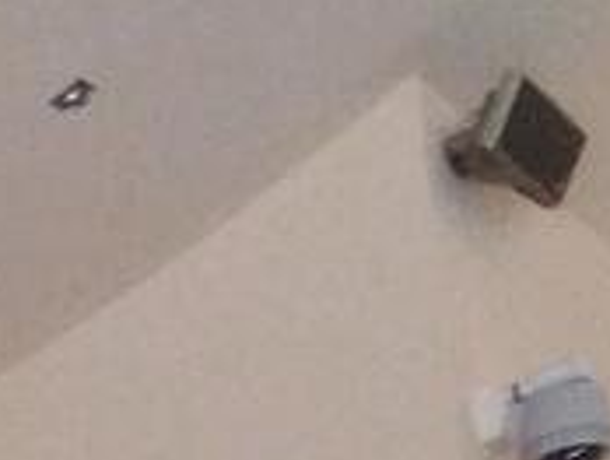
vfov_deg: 7.1
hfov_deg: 9.8
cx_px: -834
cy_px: 1563
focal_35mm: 179
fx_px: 3159
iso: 730
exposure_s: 1/16.7
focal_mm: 3.46
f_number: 2.2
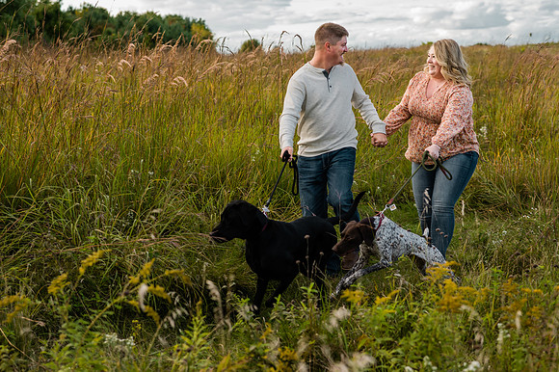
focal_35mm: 58
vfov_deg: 23.4
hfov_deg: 34.5
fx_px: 900
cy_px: 186
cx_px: 280
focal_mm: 58
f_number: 3.5
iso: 250
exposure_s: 1/400
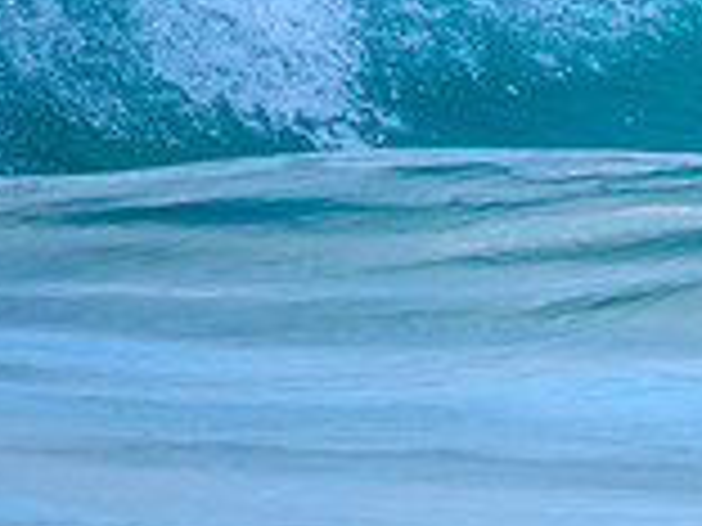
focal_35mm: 2859
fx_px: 57979
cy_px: -299
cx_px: 1269
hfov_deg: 0.7
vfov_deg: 0.5
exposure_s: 1/2000
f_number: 6.3
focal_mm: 800
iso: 2800
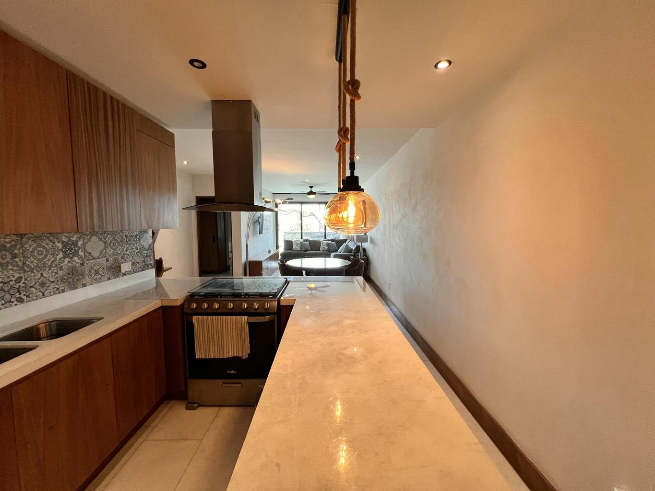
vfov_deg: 89.9
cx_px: 328
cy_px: 246
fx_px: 246
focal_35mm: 13
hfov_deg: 106.2
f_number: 1.8
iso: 125
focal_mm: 1.57
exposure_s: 1/120
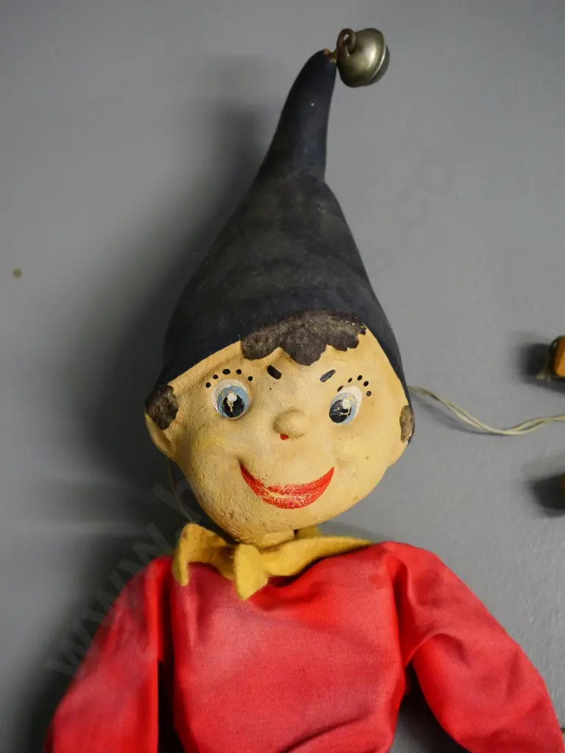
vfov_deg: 41.2
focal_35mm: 46
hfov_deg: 31.5
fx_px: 1001
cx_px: 282
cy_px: 376
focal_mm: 23
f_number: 4.9
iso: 3200
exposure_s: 1/125
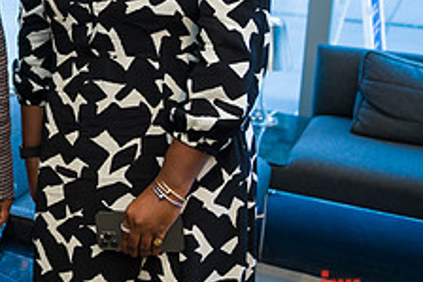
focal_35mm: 75
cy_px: 4
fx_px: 881
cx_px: -93
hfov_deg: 24.3
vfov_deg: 17.7
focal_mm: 29
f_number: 3.2
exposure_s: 1/125
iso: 400
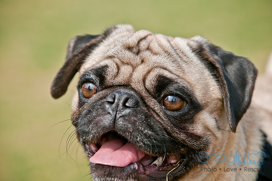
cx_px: 137
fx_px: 1883
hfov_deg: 8.3
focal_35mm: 250
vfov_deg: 5.5
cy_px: 90
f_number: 5
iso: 200
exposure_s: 1/500
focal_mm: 165
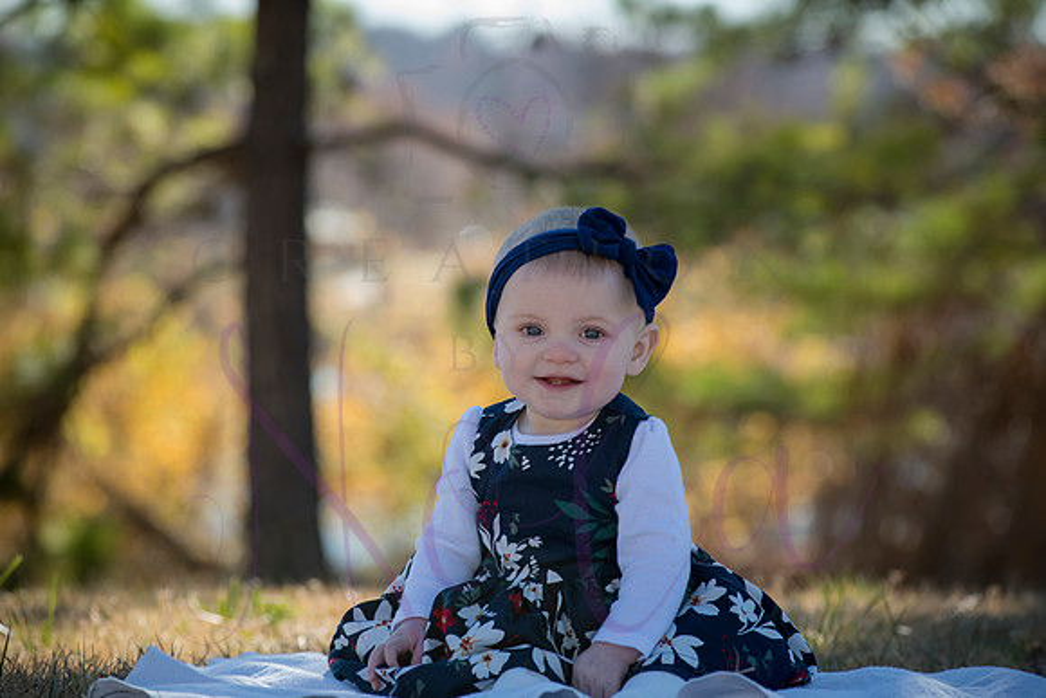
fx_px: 4504
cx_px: 523
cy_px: 349
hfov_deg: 13.2
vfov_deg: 8.9
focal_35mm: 155
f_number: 5.6
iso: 400
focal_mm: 155
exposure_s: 1/640
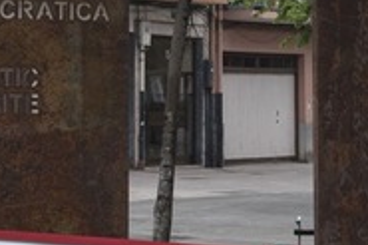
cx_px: 93
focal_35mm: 152
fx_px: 1552
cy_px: -82
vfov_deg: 8.9
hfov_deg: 13.5
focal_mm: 30
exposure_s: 1/800
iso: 125
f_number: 4
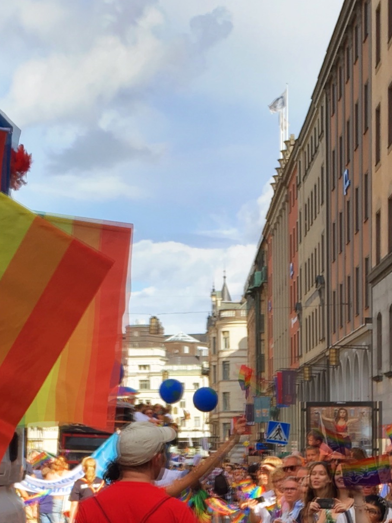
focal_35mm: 96
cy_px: 551
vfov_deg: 19.7
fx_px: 1450
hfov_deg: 15.4
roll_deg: +2.7
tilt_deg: -2.3
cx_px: 236
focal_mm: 4.15
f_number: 2.2
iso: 25
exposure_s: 1/2331
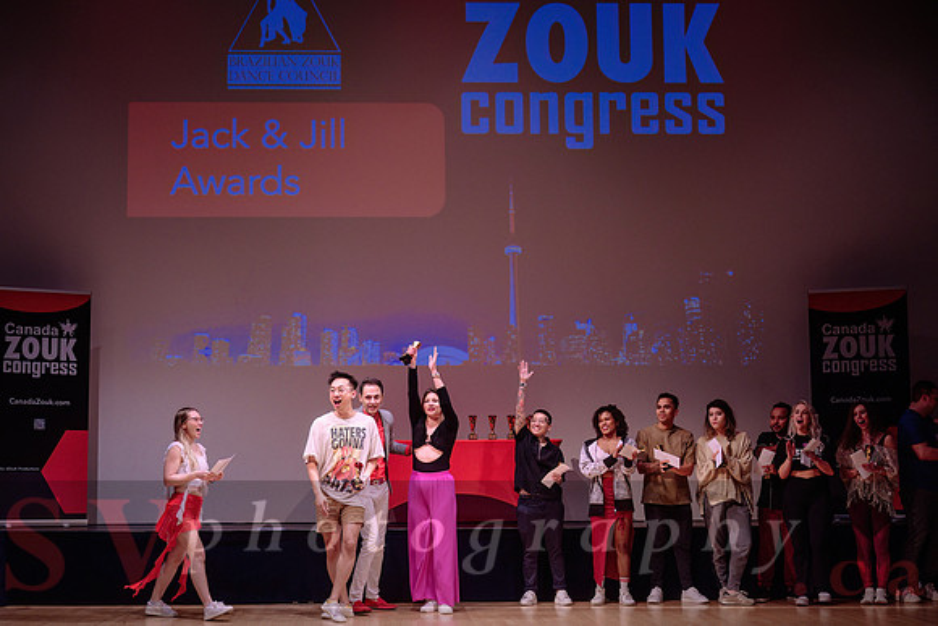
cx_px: 434
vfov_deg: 25.2
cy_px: 333
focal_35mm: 54
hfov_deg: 37.1
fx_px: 1397
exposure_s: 1/400
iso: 1000
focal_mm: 49
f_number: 3.2
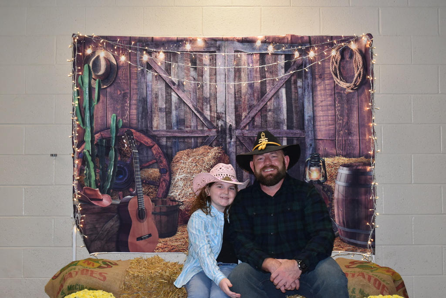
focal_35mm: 51
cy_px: 149
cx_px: 223
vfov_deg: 26.5
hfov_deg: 38.9
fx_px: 632
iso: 1000
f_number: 4.5
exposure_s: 1/125
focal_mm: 34
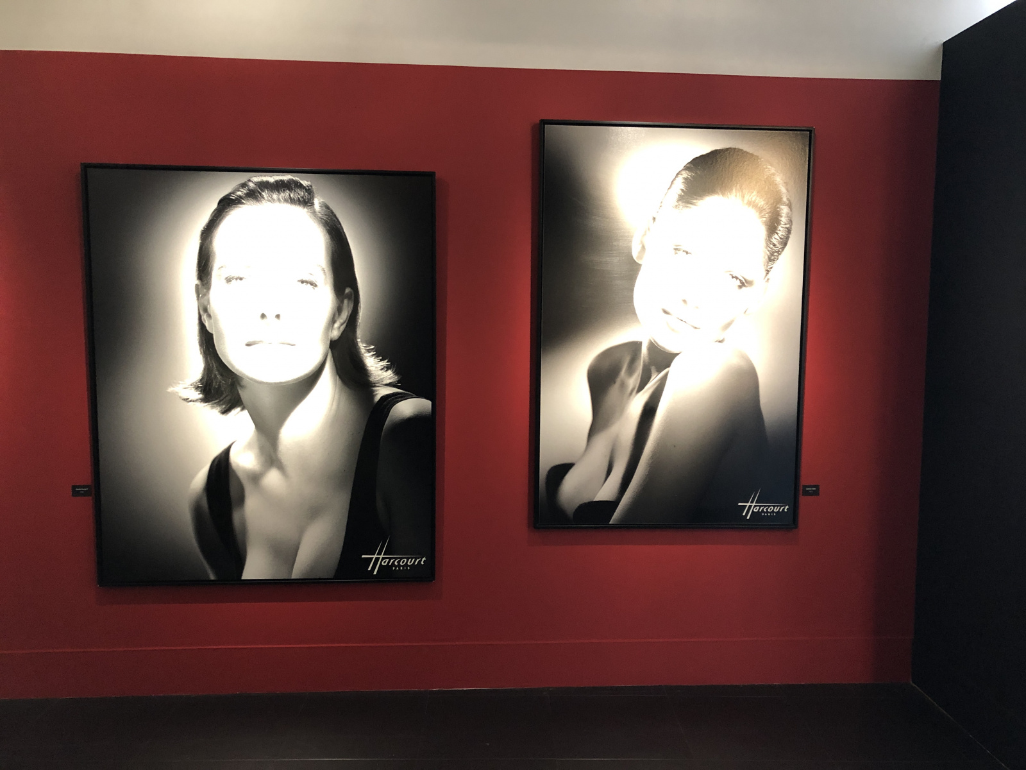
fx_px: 830
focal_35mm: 28
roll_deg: -1.6
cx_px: 513
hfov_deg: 63.4
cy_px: 385
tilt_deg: -4.6
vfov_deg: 49.7
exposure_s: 1/12
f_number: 1.8
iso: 100
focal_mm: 3.99
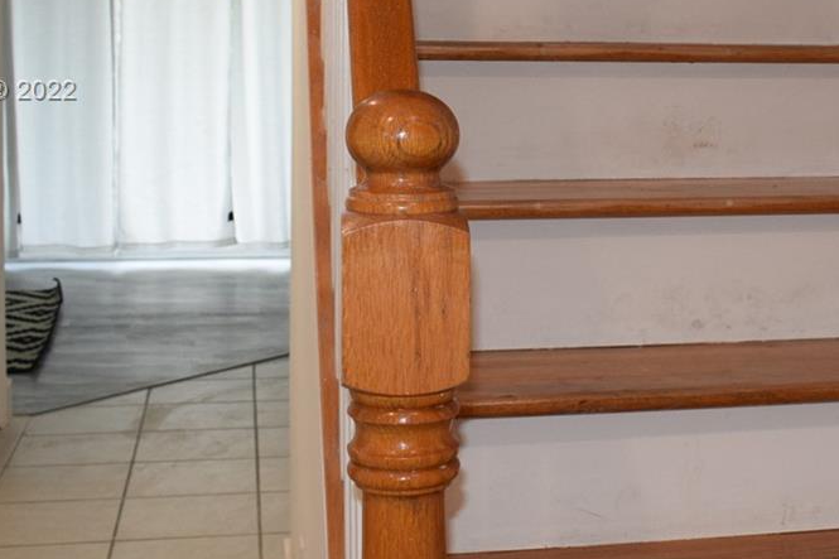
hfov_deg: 30.2
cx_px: 681
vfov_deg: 20.6
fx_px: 1514
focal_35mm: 65
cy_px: 92
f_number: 5.6
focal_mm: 18
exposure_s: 1/125
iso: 800
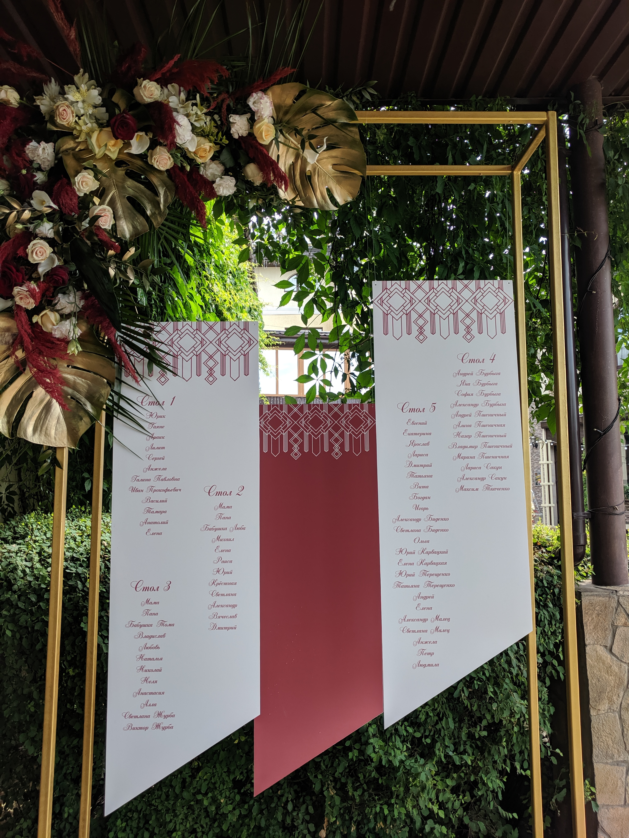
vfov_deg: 67.3
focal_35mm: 26
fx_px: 630
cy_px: 419
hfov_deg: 53.1
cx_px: 314
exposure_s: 1/475
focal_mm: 4.67
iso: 49
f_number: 2
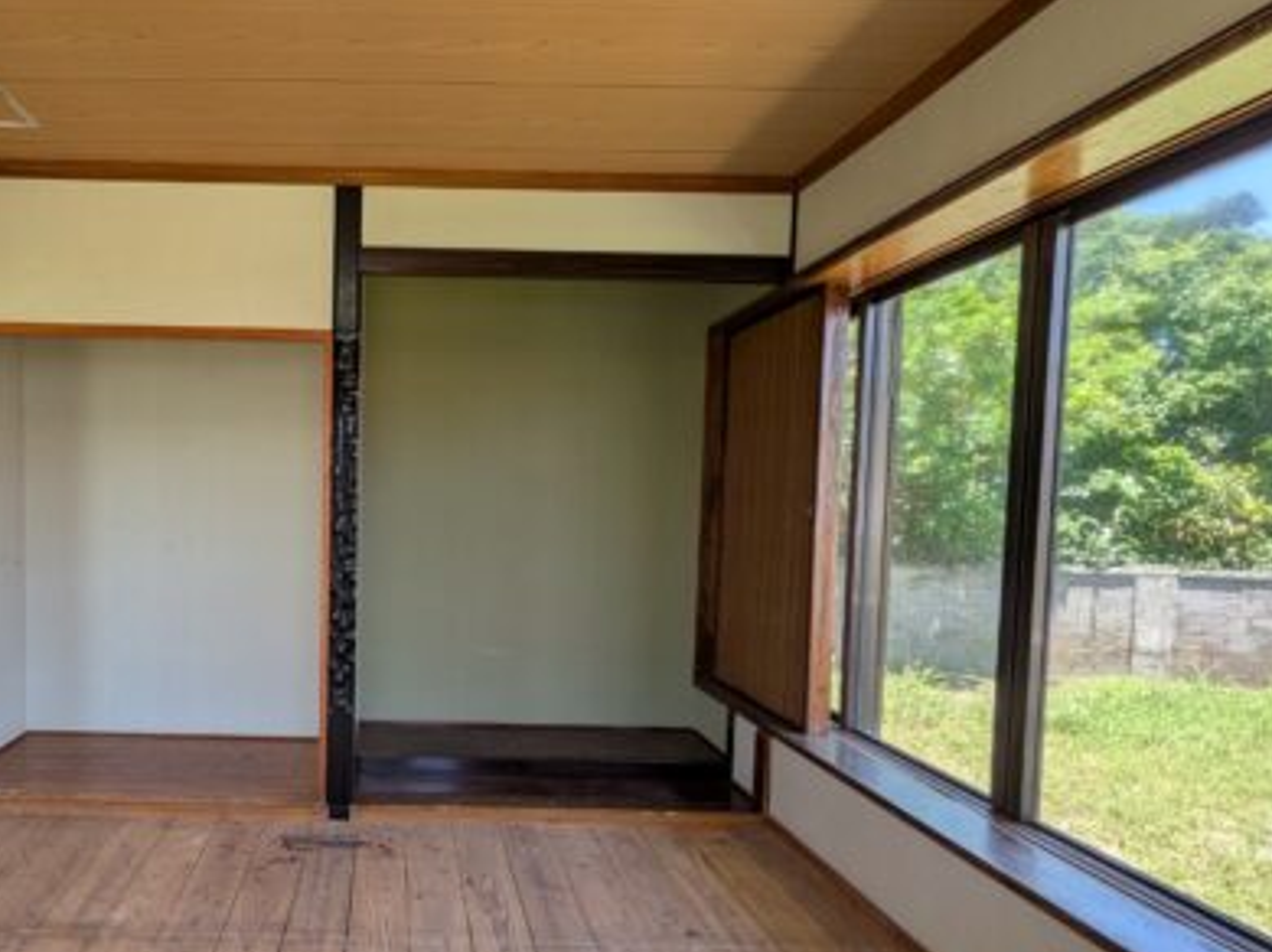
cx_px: 391
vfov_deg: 58.6
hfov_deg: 71.1
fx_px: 845
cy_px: 535
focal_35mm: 23
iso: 36
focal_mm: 1.85
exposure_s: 1/349
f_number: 2.2
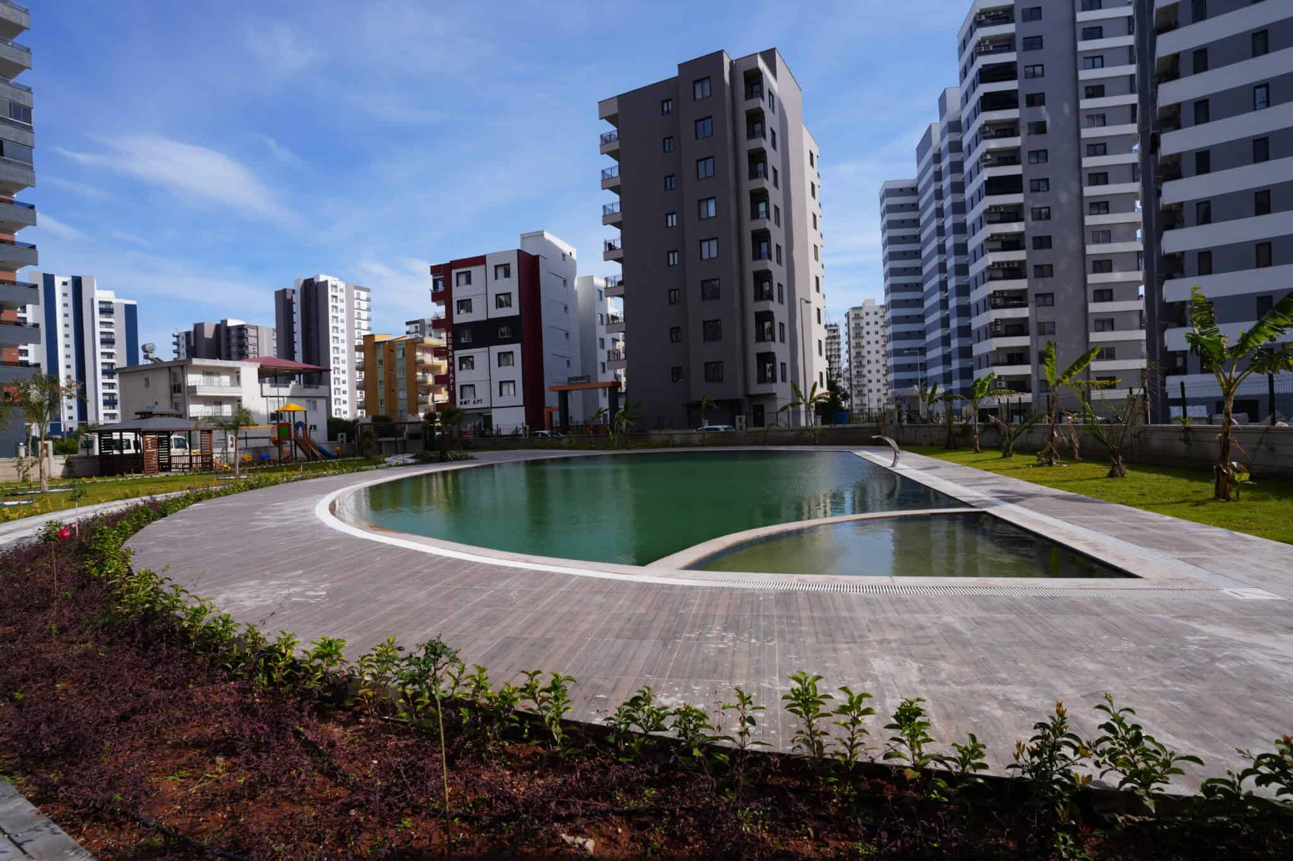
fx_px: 610
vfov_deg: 70.4
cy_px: 430
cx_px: 646
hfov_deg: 93.3
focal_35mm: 17
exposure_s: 1/160
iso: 100
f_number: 10
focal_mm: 17
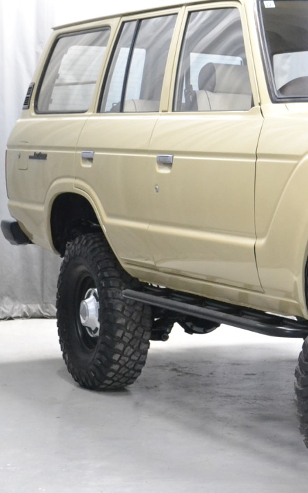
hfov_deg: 13.5
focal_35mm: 93
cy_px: 240
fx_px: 1249
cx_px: 416
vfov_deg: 22.3
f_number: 5
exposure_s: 1/40
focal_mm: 34
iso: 3200
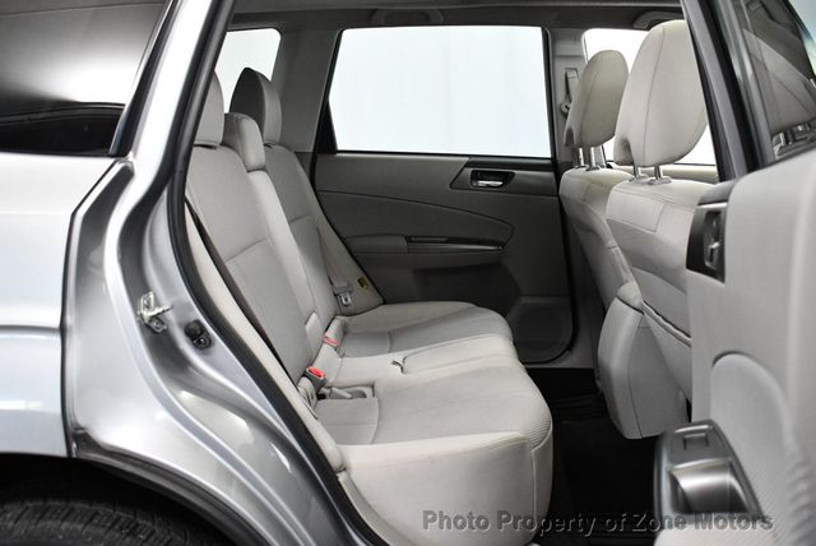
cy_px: 273
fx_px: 817
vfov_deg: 36.9
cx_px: 408
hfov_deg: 53.1
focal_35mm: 36
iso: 2000
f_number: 3.5
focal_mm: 18
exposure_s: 1/125
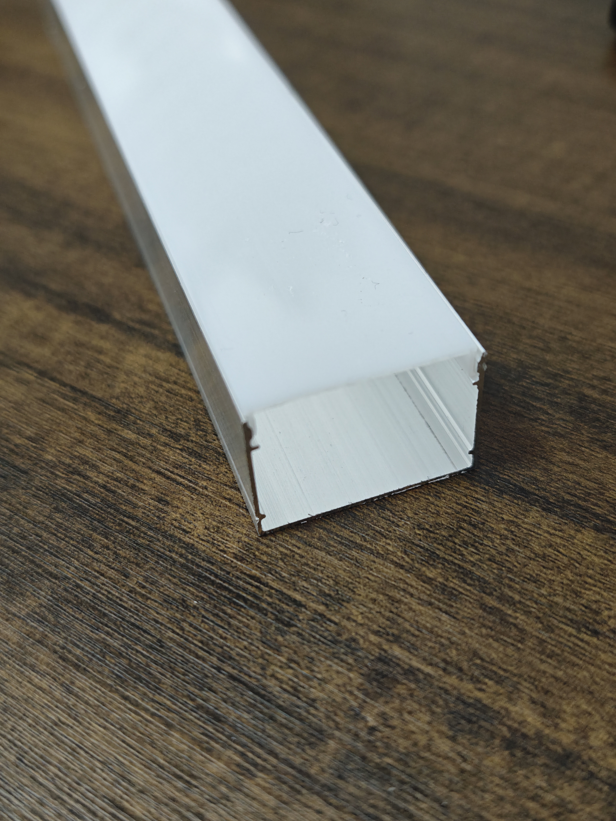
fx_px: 925
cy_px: 410
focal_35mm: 39
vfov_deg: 47.9
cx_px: 308
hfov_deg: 36.8
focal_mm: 6.55
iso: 320
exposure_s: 1/104
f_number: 1.62
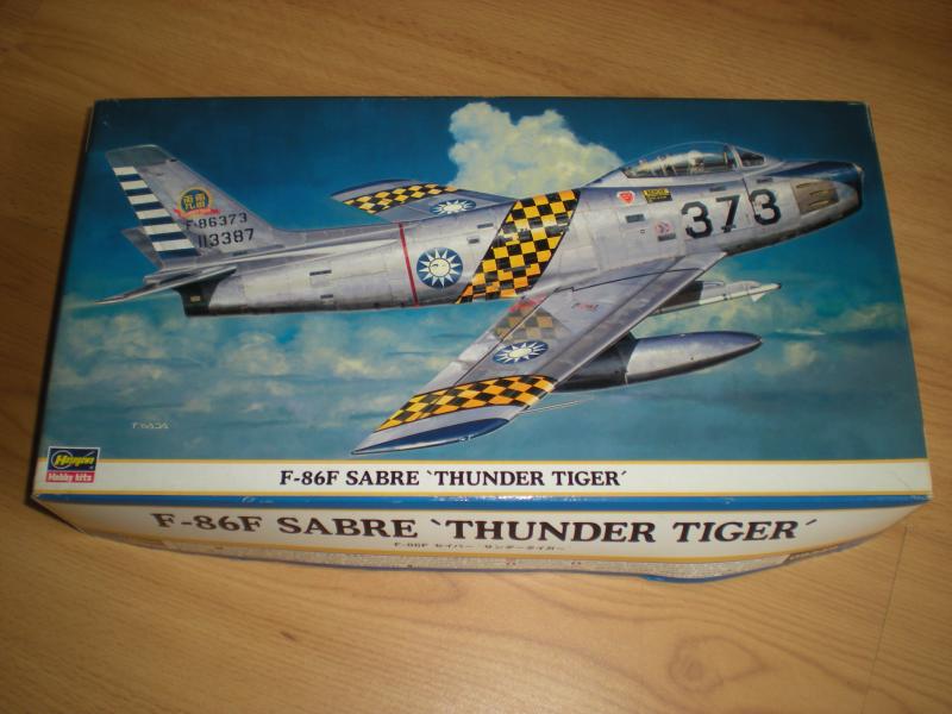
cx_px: 476
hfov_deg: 49.0
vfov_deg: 37.7
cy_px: 357
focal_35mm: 38
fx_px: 1045
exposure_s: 1/62.3
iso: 64
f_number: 3.1
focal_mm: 6.3
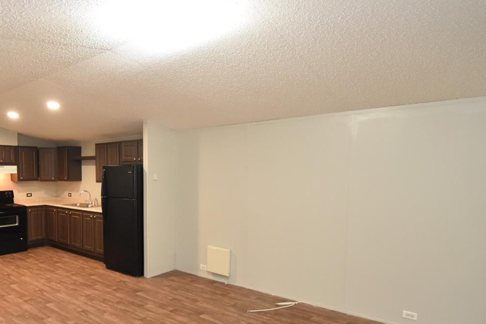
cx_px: 151
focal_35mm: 24
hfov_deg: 70.9
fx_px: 324
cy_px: 191
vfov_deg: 52.8
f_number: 3.5
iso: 2200
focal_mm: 10
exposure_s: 1/60
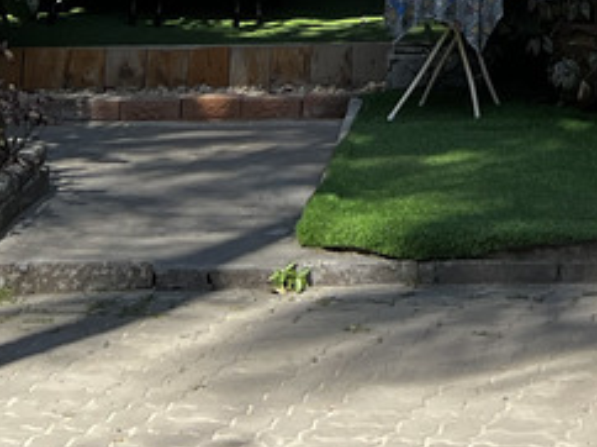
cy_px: -620
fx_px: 2223
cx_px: 770
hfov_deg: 14.7
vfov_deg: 10.0
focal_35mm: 129
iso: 50
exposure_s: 1/1038
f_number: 1.5
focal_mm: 5.7
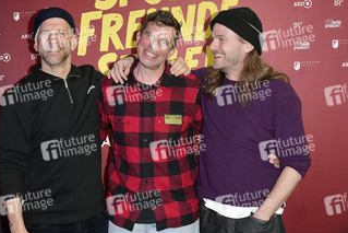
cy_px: 120
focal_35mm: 48
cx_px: 149
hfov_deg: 41.0
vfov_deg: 28.1
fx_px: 464
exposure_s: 1/250
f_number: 7.1
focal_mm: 34
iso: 2000
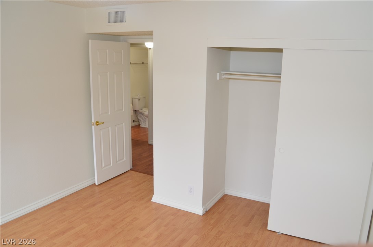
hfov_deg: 62.0
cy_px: 124
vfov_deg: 43.4
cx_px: 186
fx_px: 310
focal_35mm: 30
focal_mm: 20
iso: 400
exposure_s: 1/30
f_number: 9
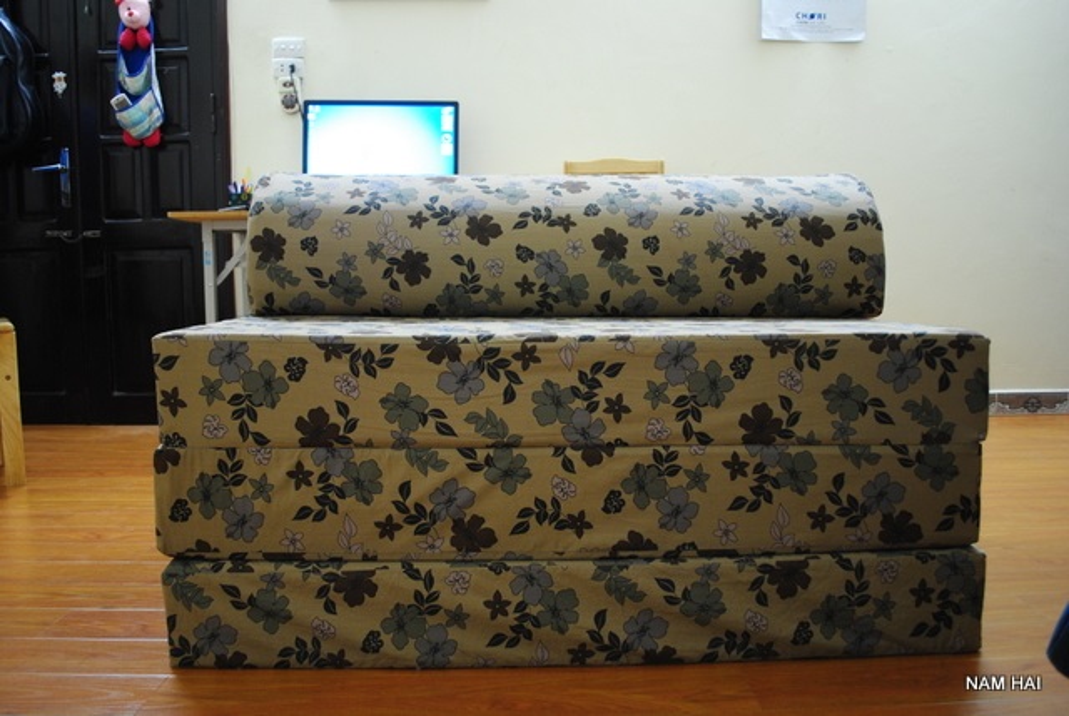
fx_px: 892
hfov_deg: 61.8
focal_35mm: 30
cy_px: 358
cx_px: 534
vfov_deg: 43.8
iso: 400
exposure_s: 1/5
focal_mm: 20
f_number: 3.8
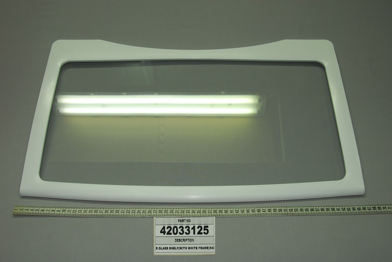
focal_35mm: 36
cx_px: 196
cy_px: 131
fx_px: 392
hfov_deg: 53.1
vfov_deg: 37.0
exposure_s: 1/80
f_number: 4
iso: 250
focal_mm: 24
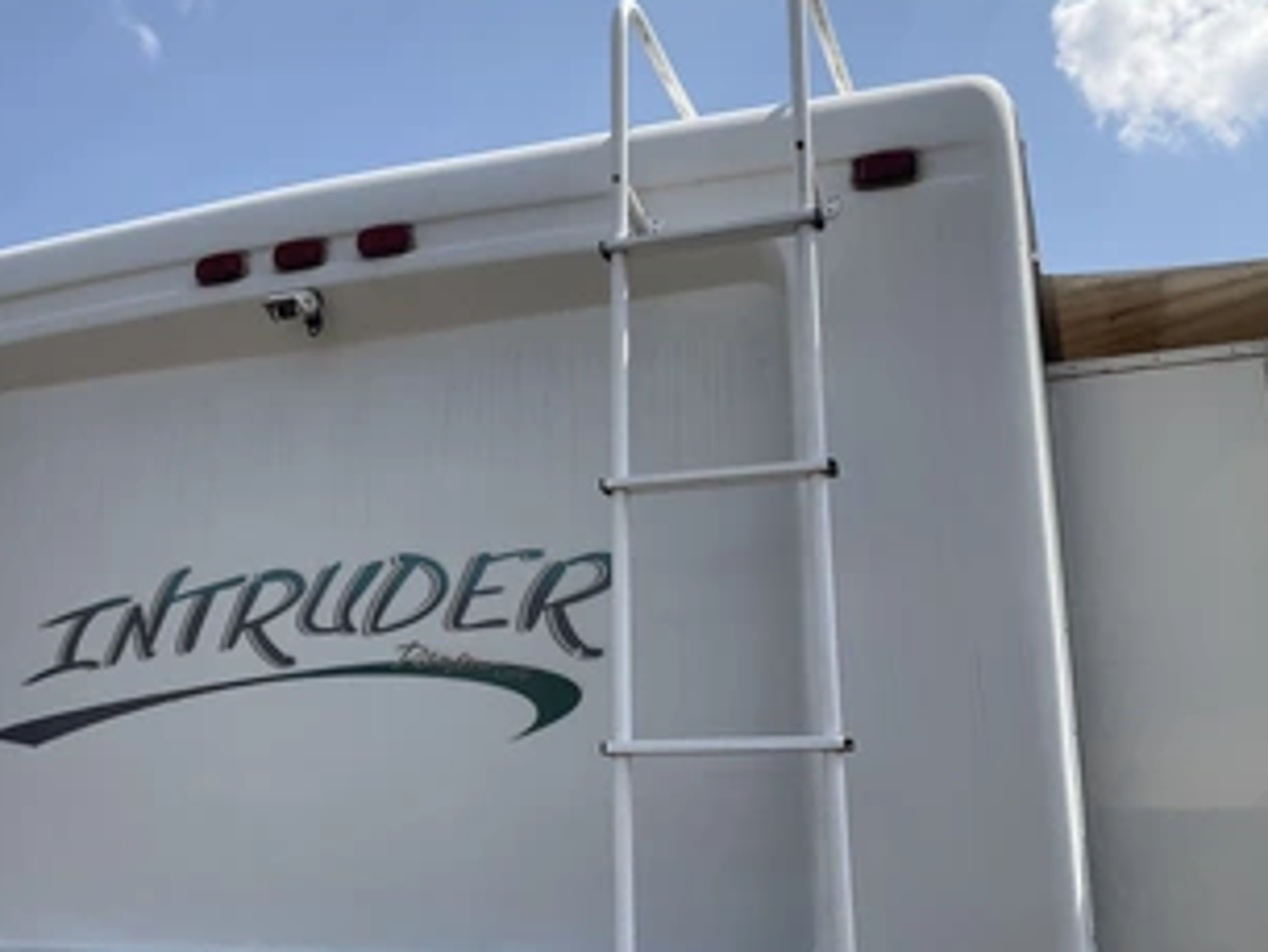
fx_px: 1393
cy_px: 499
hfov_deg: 48.8
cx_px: 553
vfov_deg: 37.7
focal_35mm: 38
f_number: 1.8
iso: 25
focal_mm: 3
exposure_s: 1/2141
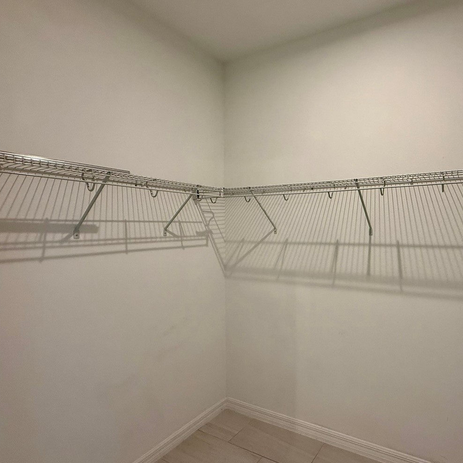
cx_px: 322
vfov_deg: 74.8
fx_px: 303
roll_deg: +0.1
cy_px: 227
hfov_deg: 71.7
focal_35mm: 20
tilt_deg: -0.2
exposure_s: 1/120
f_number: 2.2
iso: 200
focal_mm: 2.22
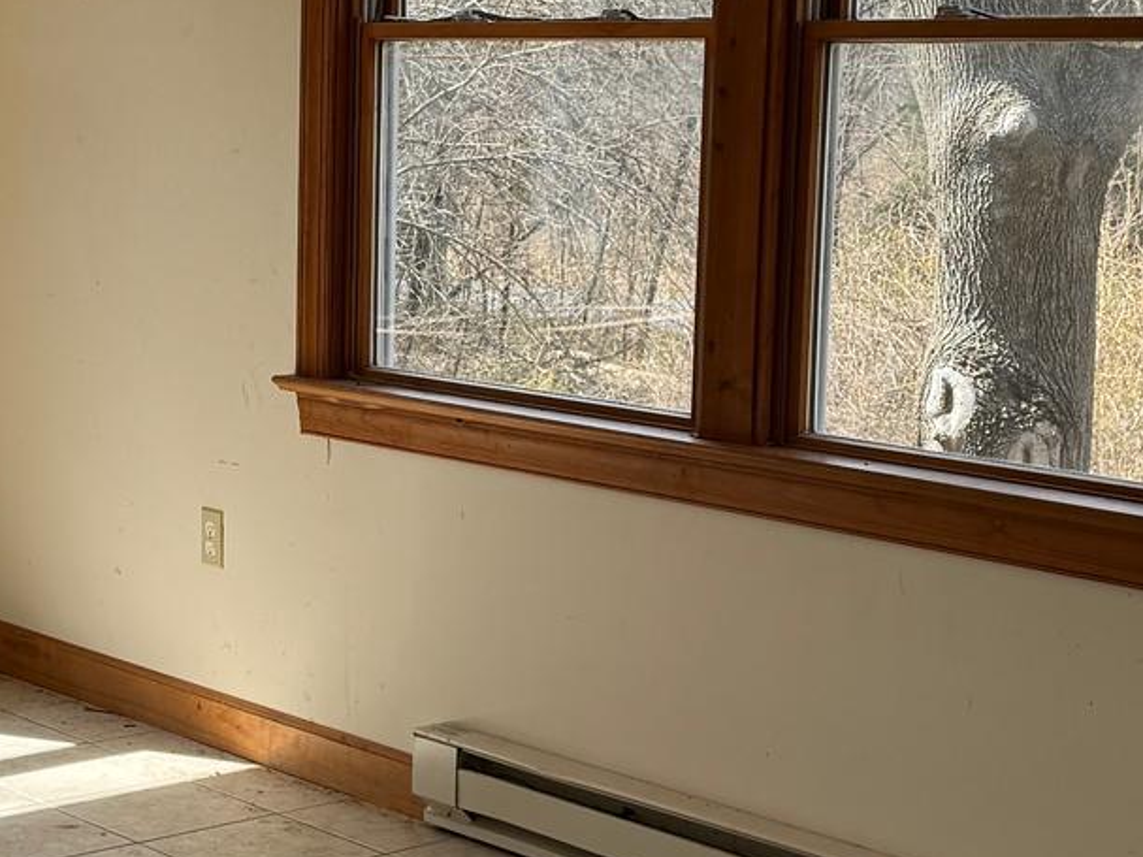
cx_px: 314
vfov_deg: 18.2
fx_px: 2674
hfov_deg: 23.9
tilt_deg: -8.6
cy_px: 429
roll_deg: -0.8
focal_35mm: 81
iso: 80
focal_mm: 6.76
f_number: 1.78
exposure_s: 1/693
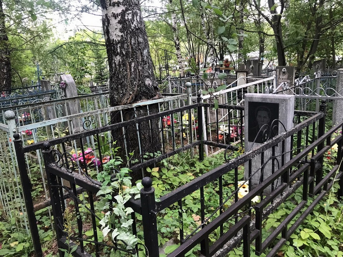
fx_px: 277
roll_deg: +6.9
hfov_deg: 63.4
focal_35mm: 28
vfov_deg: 49.7
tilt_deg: -15.2
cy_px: 128
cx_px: 172
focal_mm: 3.99
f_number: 1.8
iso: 40
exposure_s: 1/33
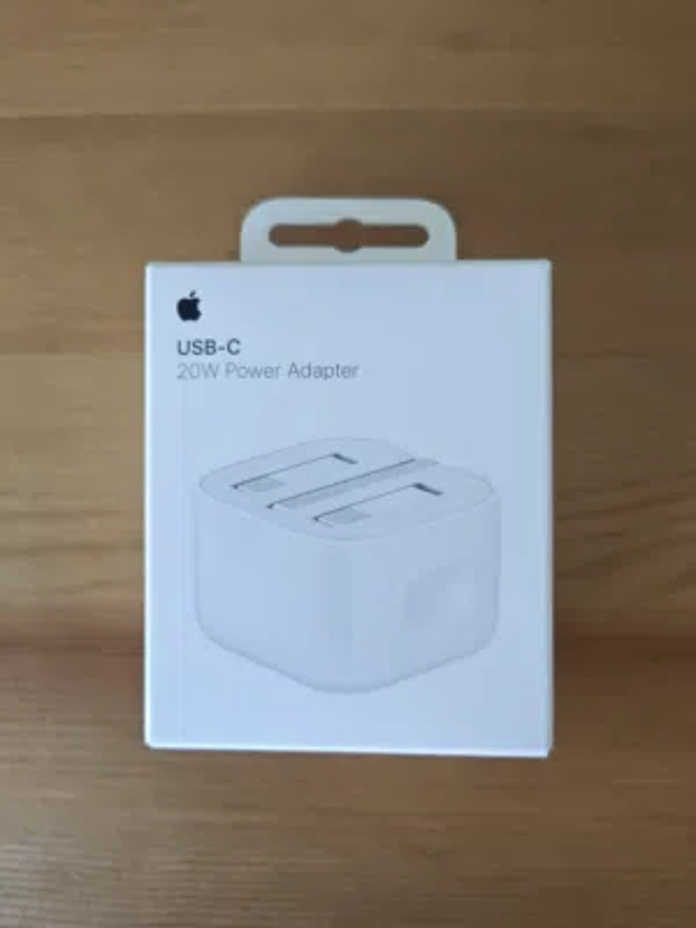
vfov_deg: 71.6
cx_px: 348
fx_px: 643
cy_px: 464
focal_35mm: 24
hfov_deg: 56.8
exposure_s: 1/50
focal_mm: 5.56
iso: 2884
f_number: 1.8
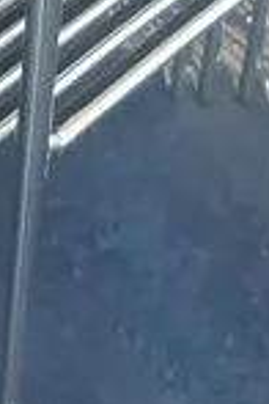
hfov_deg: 7.8
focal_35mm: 174
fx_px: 1950
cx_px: -49
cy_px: -422
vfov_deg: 10.7
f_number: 1.7
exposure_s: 1/100
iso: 320
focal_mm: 6.3
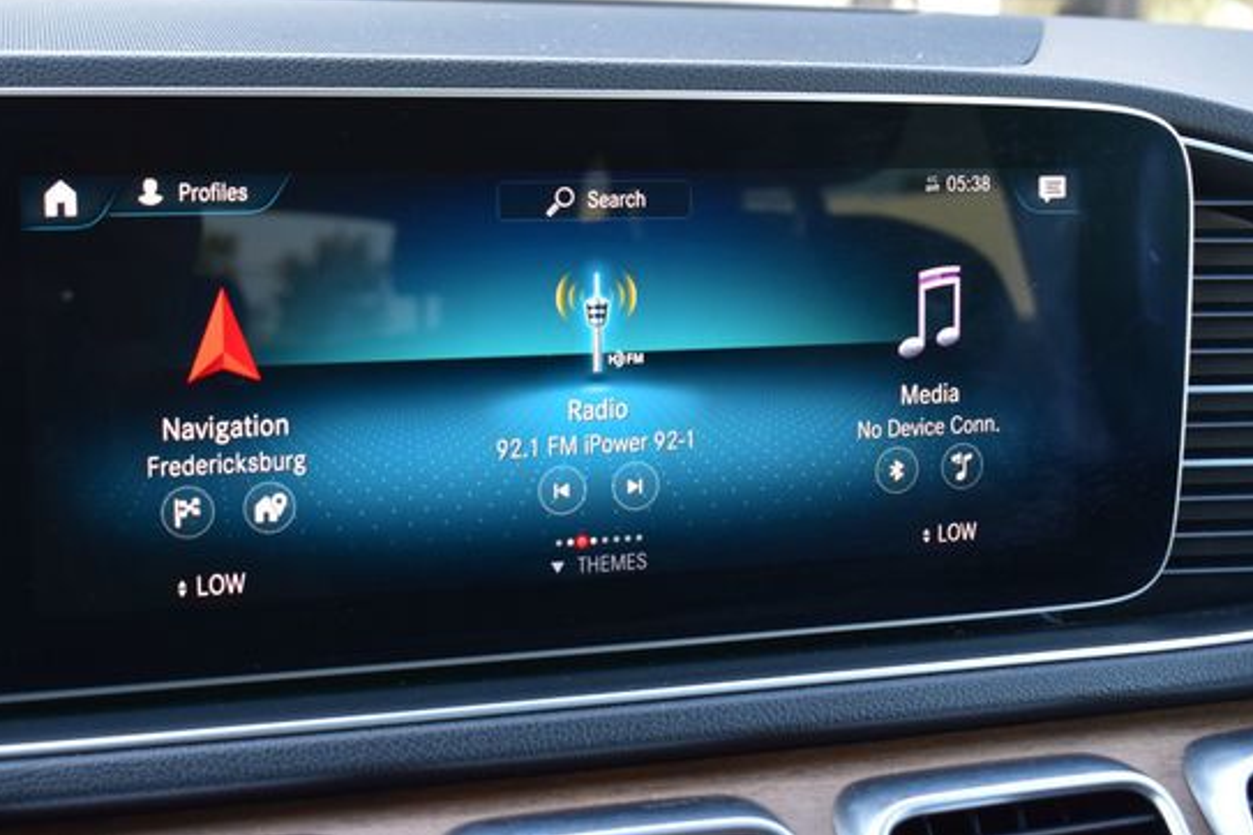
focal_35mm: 53
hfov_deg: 37.5
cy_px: 346
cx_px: 575
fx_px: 1845
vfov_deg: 25.5
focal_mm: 30
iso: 400
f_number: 7.1
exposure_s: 1/25
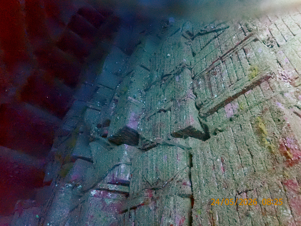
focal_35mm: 25
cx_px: 150
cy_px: 113
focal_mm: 4.5
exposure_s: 1/60
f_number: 2.8
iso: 1600
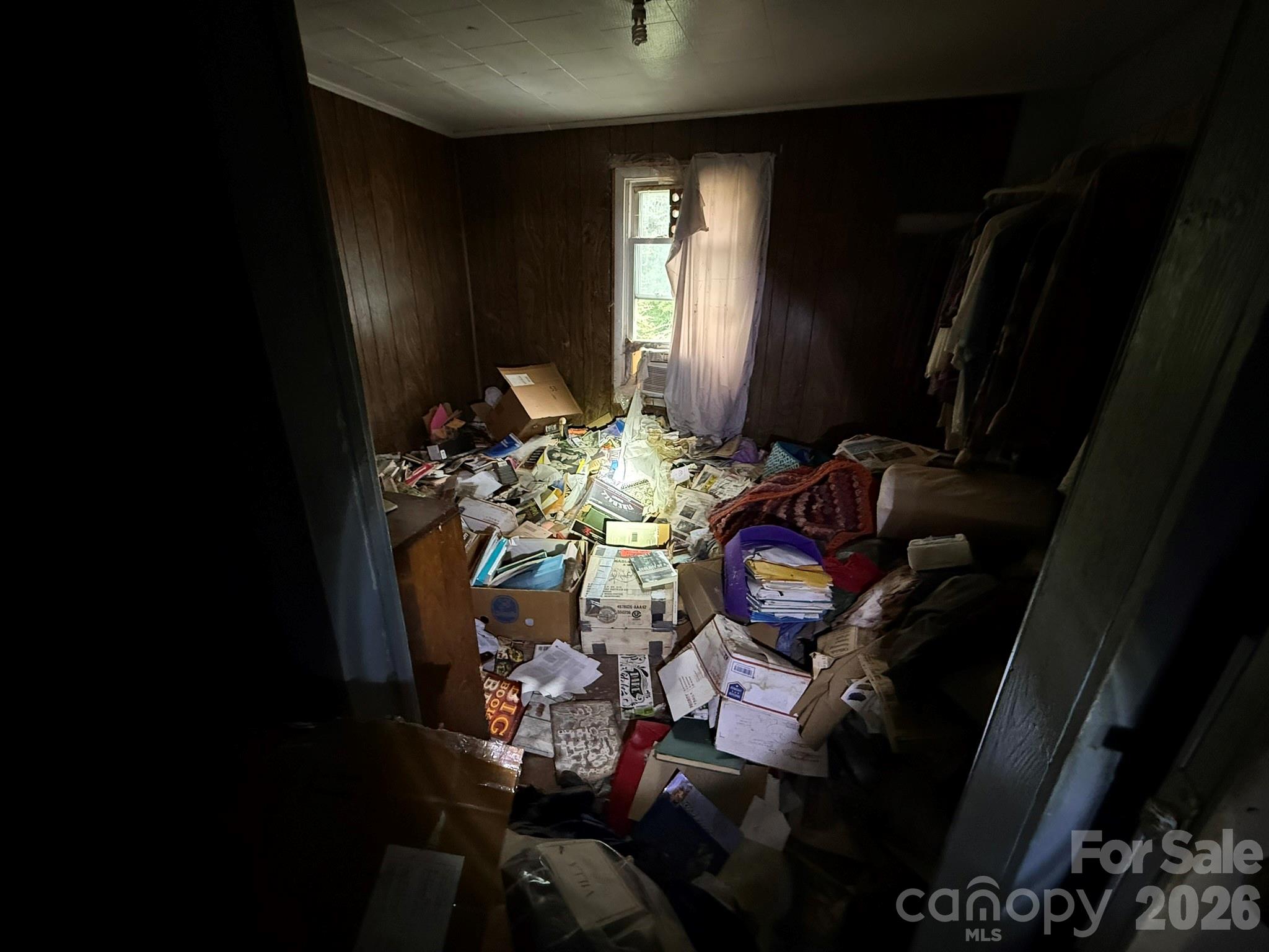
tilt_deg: -20.9
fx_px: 513
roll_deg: -0.9
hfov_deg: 102.1
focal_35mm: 14
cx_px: 634
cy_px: 476
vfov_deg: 85.7
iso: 1000
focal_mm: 2.22
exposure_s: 1/42
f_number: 2.2
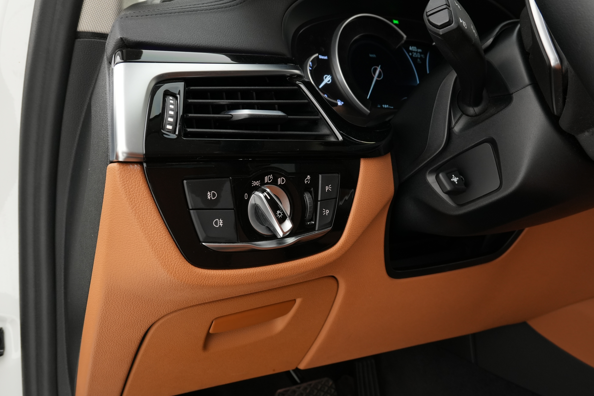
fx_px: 495
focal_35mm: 30
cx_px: 307
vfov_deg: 43.6
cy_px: 201
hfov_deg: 61.9
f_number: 7.1
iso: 640
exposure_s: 1/30
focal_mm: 18
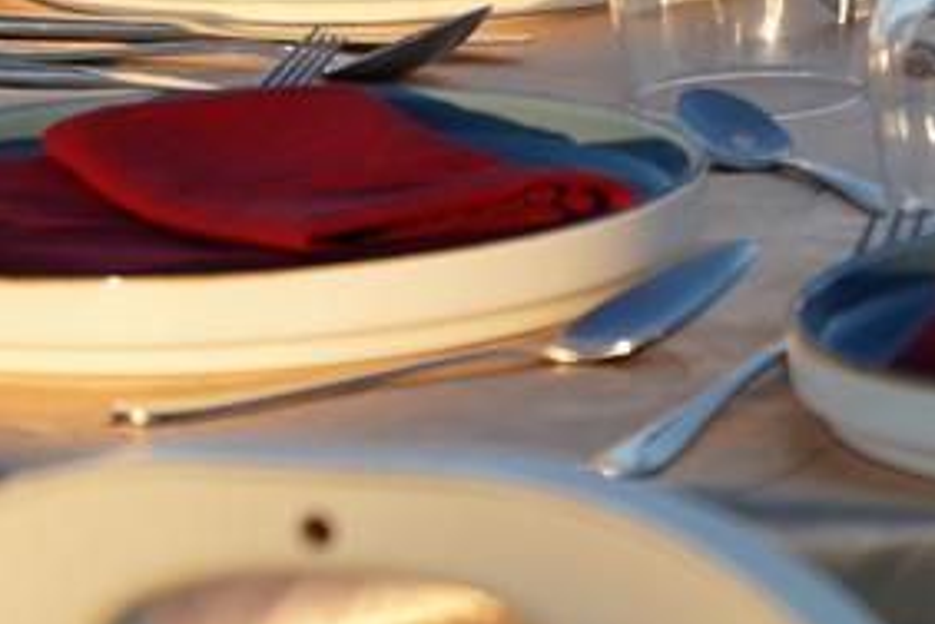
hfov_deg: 4.3
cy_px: -579
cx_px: 1638
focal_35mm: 476
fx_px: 12362
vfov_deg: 2.9
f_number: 4.5
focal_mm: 70
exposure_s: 1/400
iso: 125
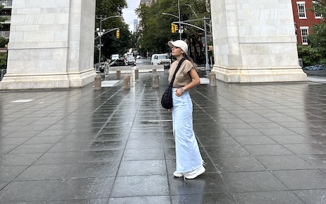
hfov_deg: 55.3
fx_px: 311
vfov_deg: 32.2
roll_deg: +1.1
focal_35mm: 35
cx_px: 165
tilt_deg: +13.9
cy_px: -18
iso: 80
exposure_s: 1/516
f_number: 1.78
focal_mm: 6.86
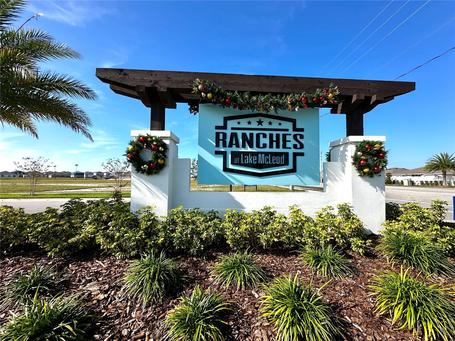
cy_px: 170
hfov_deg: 102.1
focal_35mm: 14
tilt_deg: +4.1
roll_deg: -0.7
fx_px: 184
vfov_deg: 85.7
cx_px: 228
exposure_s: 1/1715
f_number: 2.2
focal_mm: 2.22
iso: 50
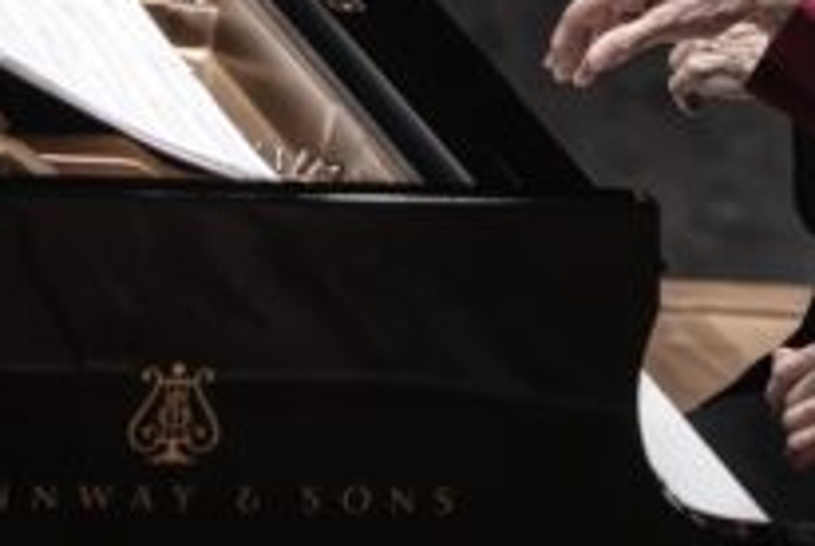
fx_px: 22671
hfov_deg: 2.1
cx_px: 791
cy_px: -81
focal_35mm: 1000
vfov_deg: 1.4
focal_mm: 286
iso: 2500
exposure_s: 1/400
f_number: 6.3
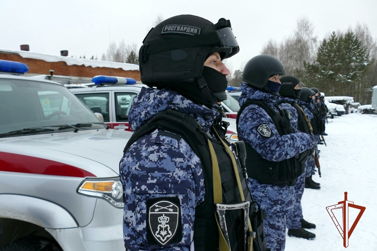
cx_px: 188
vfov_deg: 51.3
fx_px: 262
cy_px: 126
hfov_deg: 71.5
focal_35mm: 25
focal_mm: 9.17
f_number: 2.8
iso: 125
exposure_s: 1/80
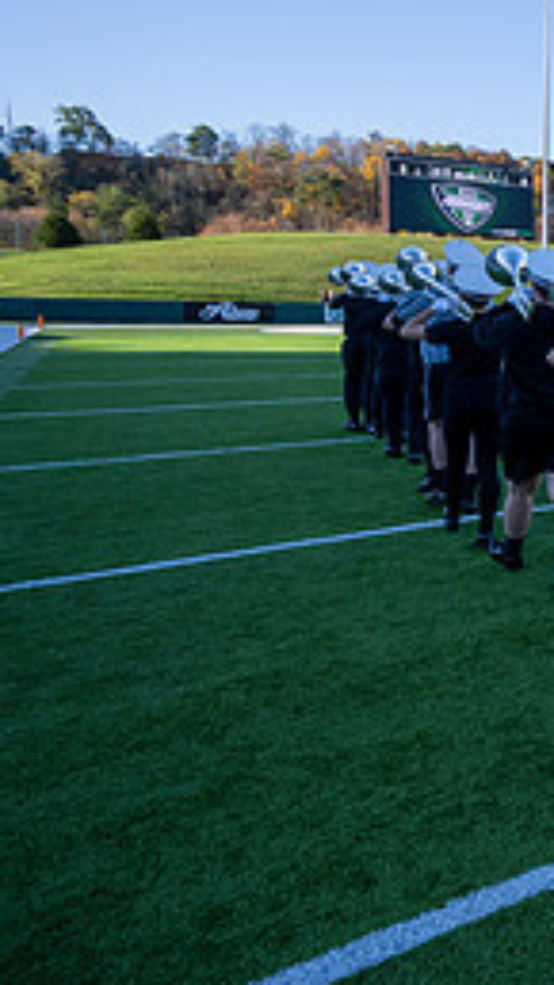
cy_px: 338
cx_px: 1032
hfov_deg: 21.1
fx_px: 862
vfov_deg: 58.3
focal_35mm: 33
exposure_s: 1/500
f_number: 4.5
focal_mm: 14
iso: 160
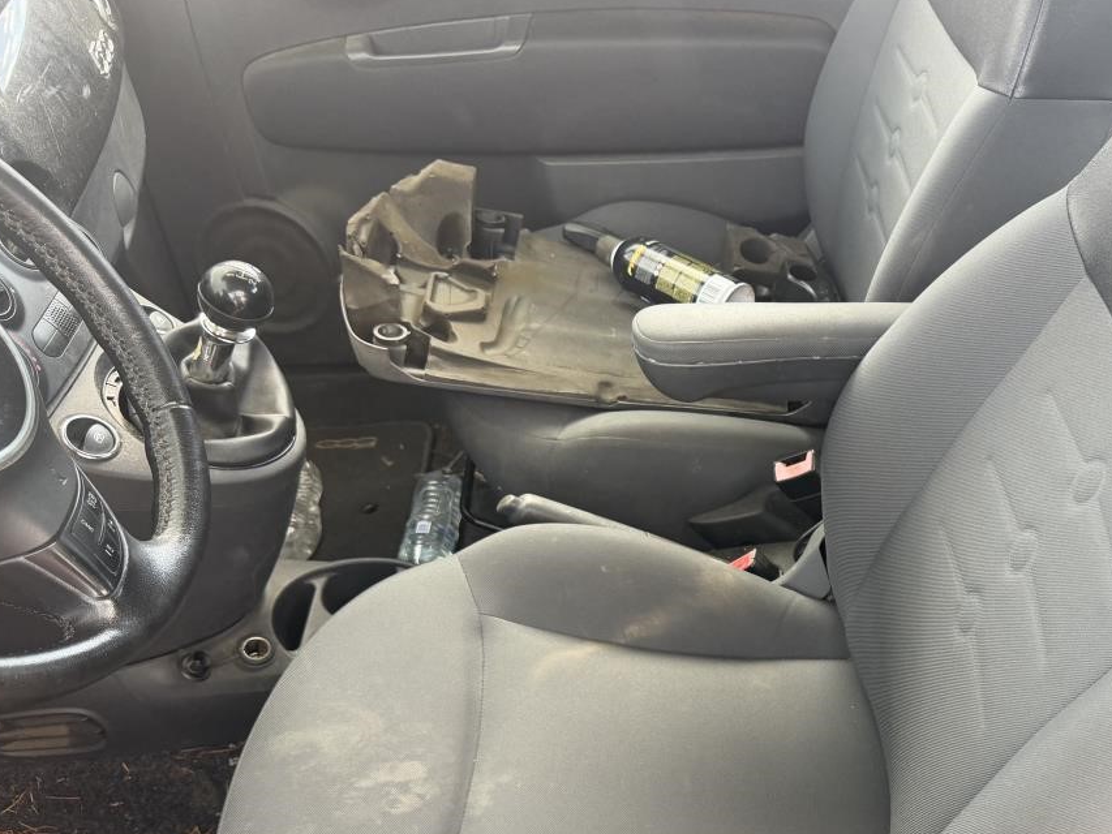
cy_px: 596
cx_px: 755
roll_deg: +2.6
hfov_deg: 50.3
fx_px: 1157
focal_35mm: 36
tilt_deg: -44.7
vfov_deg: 38.9
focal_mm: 6.76
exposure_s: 1/121
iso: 160
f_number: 1.78
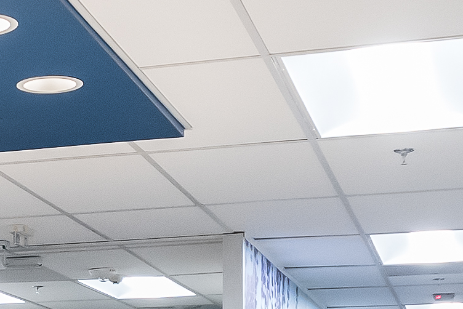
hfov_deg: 17.1
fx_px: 1428
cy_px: 446
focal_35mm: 111
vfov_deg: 11.9
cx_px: -174
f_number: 8
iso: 800
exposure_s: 1/15
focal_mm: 10
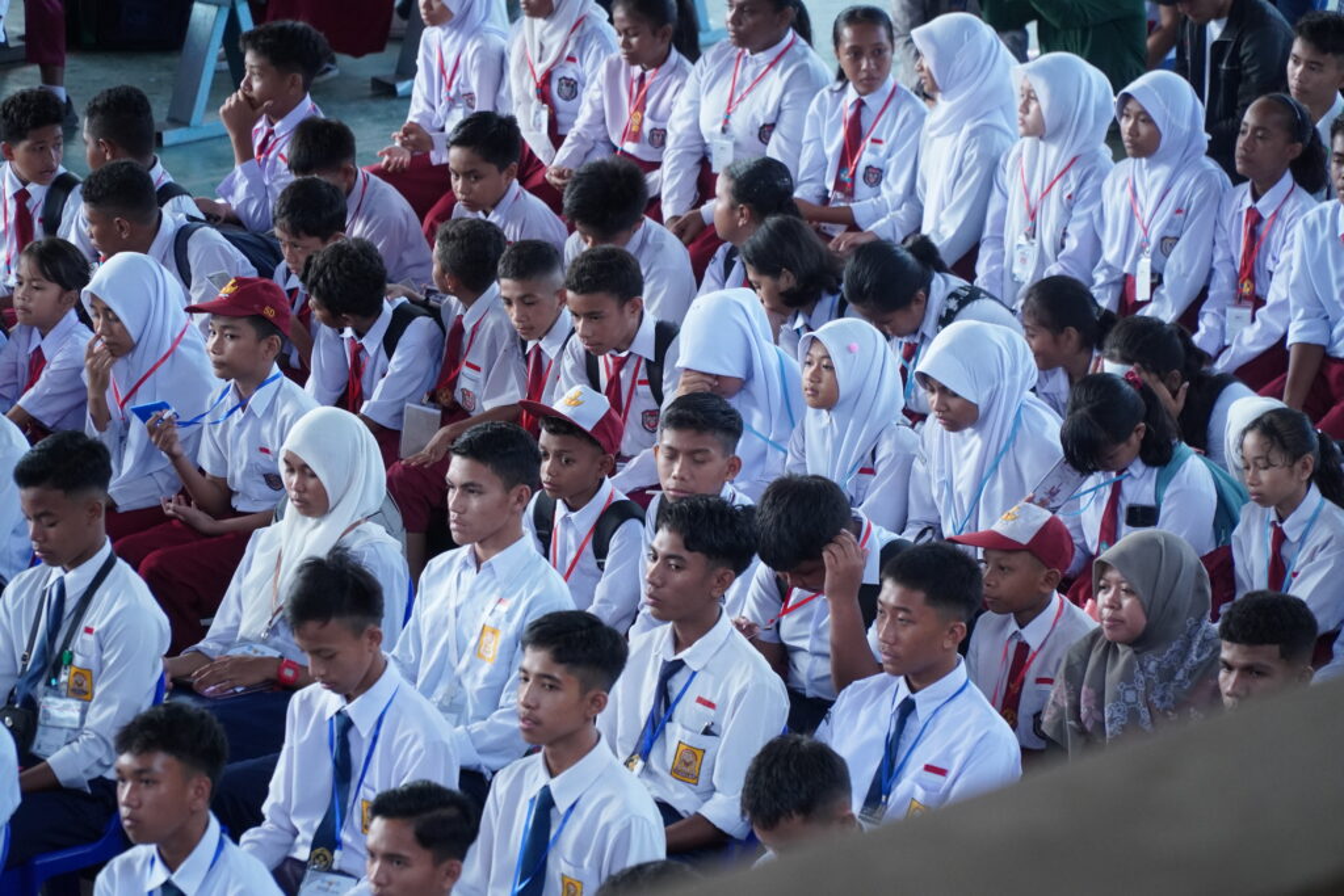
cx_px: 672
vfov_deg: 8.8
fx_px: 5824
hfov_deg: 13.2
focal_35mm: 156
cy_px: 448
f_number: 4
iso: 1600
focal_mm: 104
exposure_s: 1/320
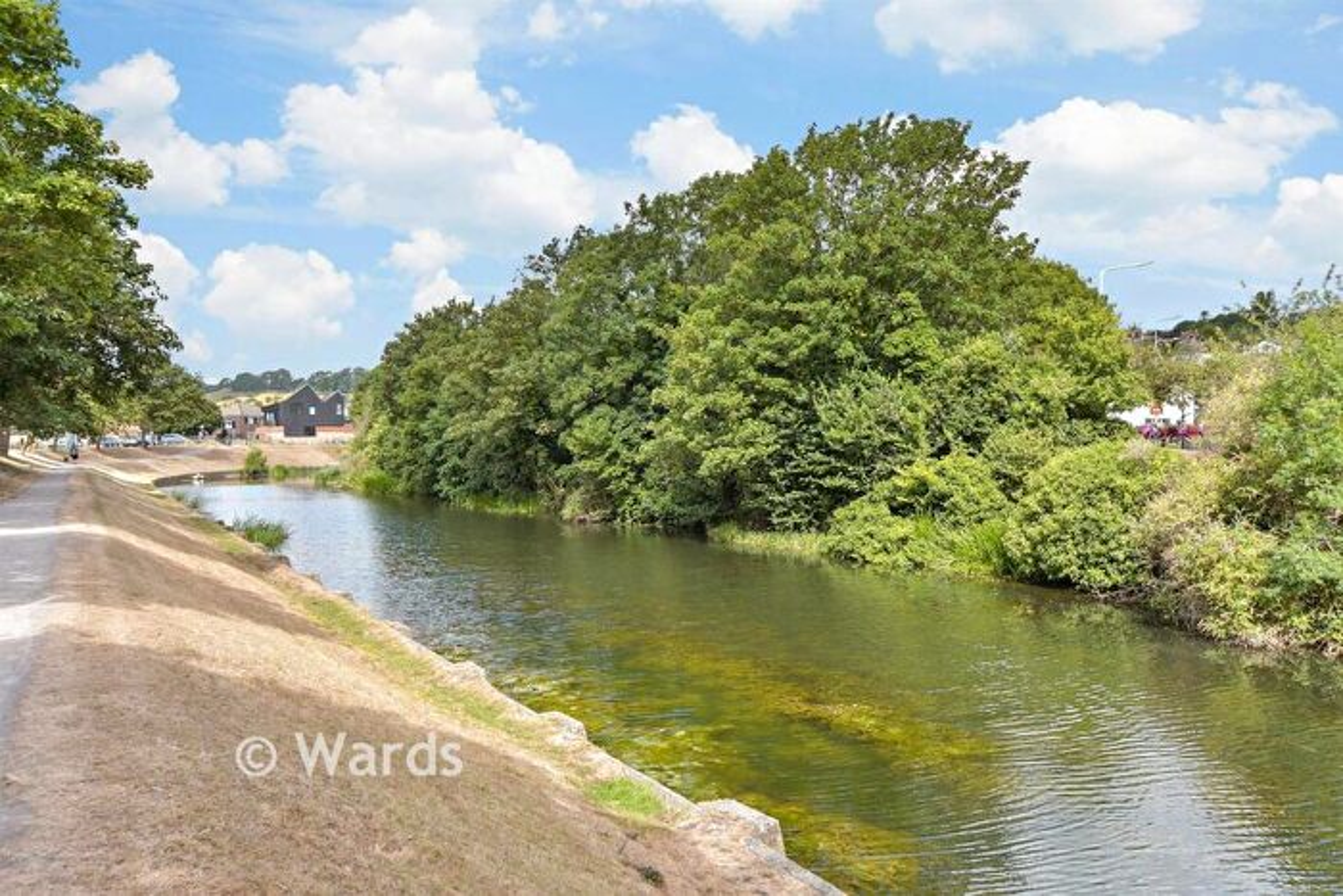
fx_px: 1119
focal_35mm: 30
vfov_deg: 43.6
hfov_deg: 61.9
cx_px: 672
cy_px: 448
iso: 160
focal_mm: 20
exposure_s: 1/200
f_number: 6.3
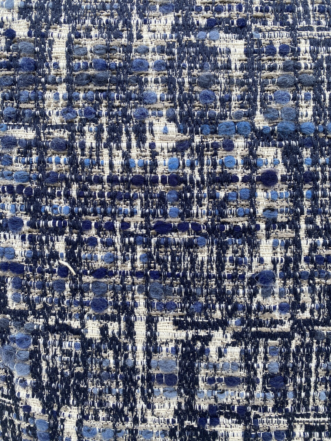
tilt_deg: -28.8
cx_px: 166
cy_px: 220
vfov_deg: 67.3
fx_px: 331
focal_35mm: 26
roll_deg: +0.3
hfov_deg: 53.1
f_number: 1.8
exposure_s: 1/122
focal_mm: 4.25
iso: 80
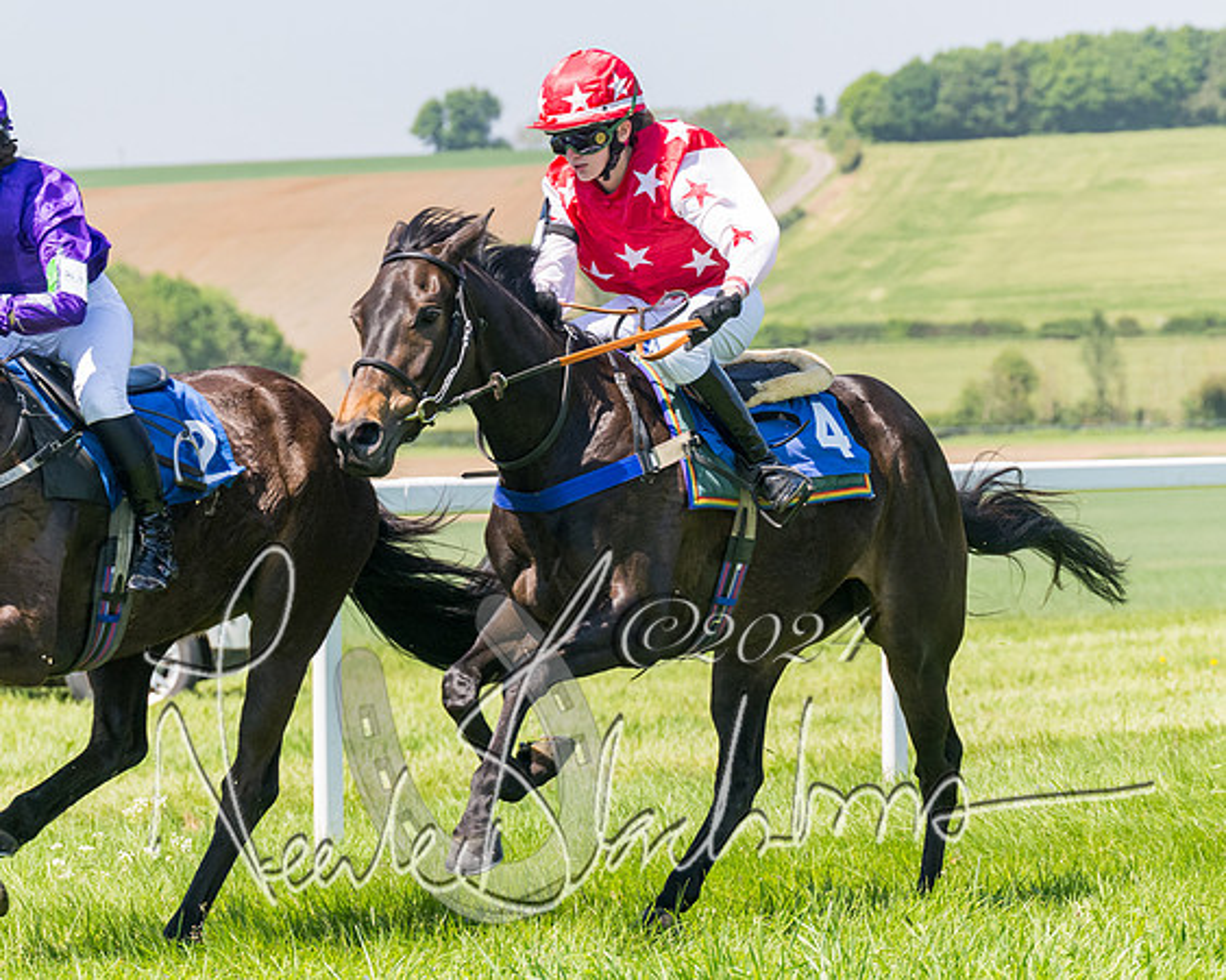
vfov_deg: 8.8
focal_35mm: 176
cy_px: 459
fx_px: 6386
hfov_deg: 11.0
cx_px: 602
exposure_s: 1/2000
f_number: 5
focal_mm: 98
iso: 400
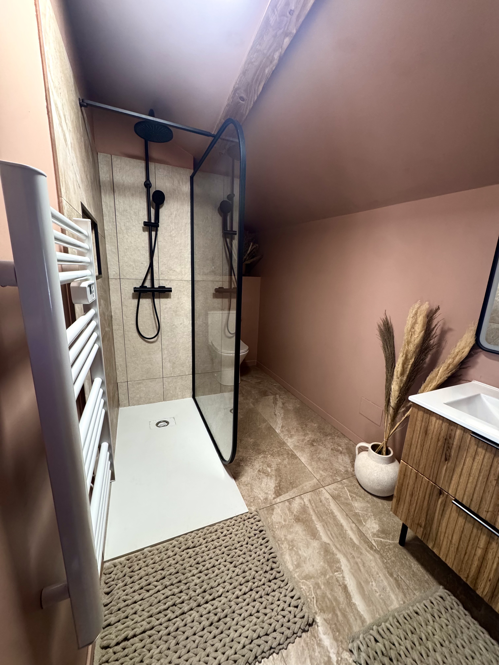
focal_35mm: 14
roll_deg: -2.0
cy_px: 332
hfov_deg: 85.7
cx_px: 250
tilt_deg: -12.5
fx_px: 269
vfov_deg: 102.1
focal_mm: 2.22
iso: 320
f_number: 2.2
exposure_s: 1/84
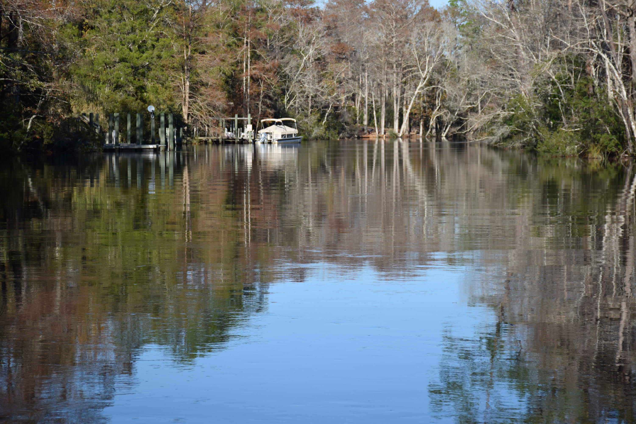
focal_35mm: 120
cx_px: 318
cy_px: 212
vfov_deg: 11.4
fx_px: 2120
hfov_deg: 17.1
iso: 200
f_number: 7.1
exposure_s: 1/800
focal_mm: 80
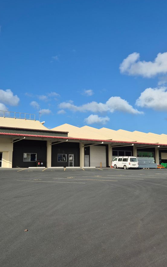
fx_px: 240
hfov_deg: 38.1
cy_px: 134
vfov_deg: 58.2
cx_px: 65
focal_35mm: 33
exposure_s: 1/2104
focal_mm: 5.4
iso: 25
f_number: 1.8
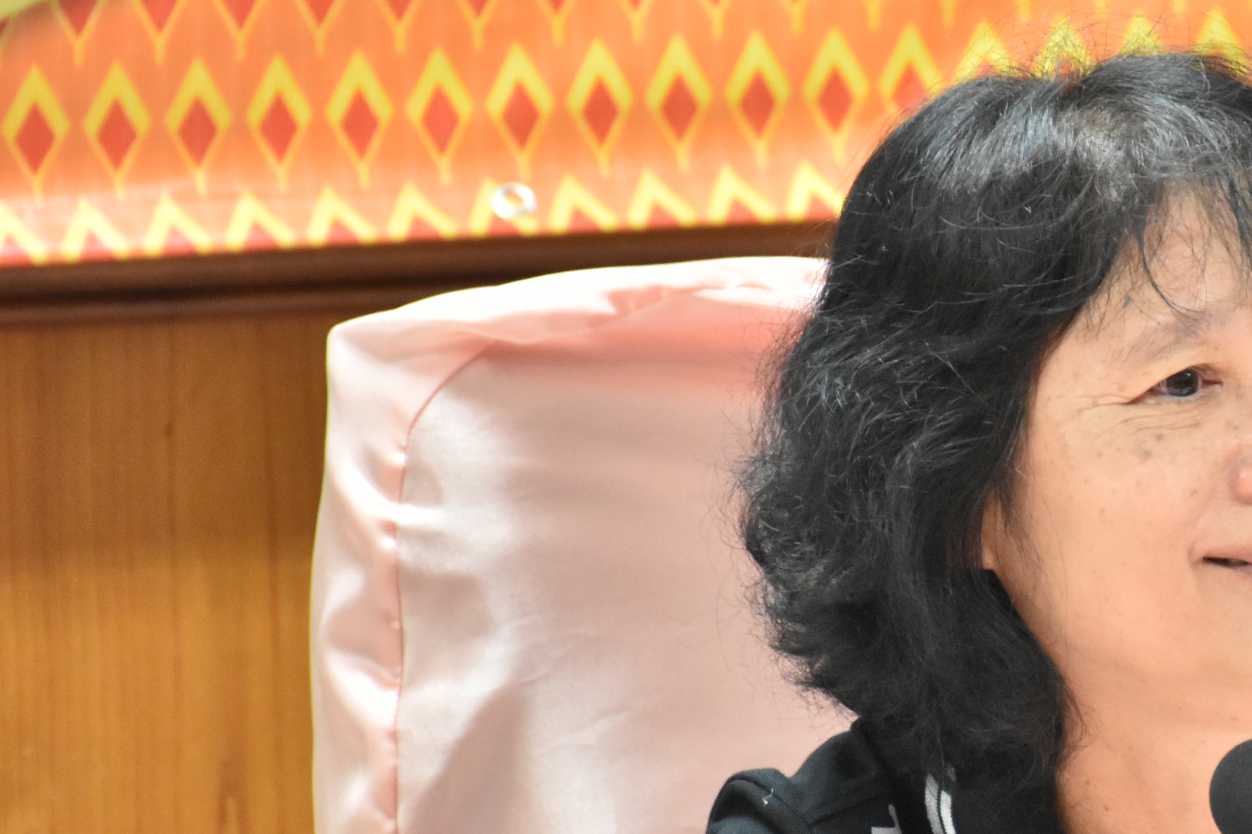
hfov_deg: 5.7
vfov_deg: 3.8
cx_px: 1269
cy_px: 623
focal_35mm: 361
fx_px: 12553
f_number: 5.6
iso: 2500
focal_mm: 112
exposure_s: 1/50
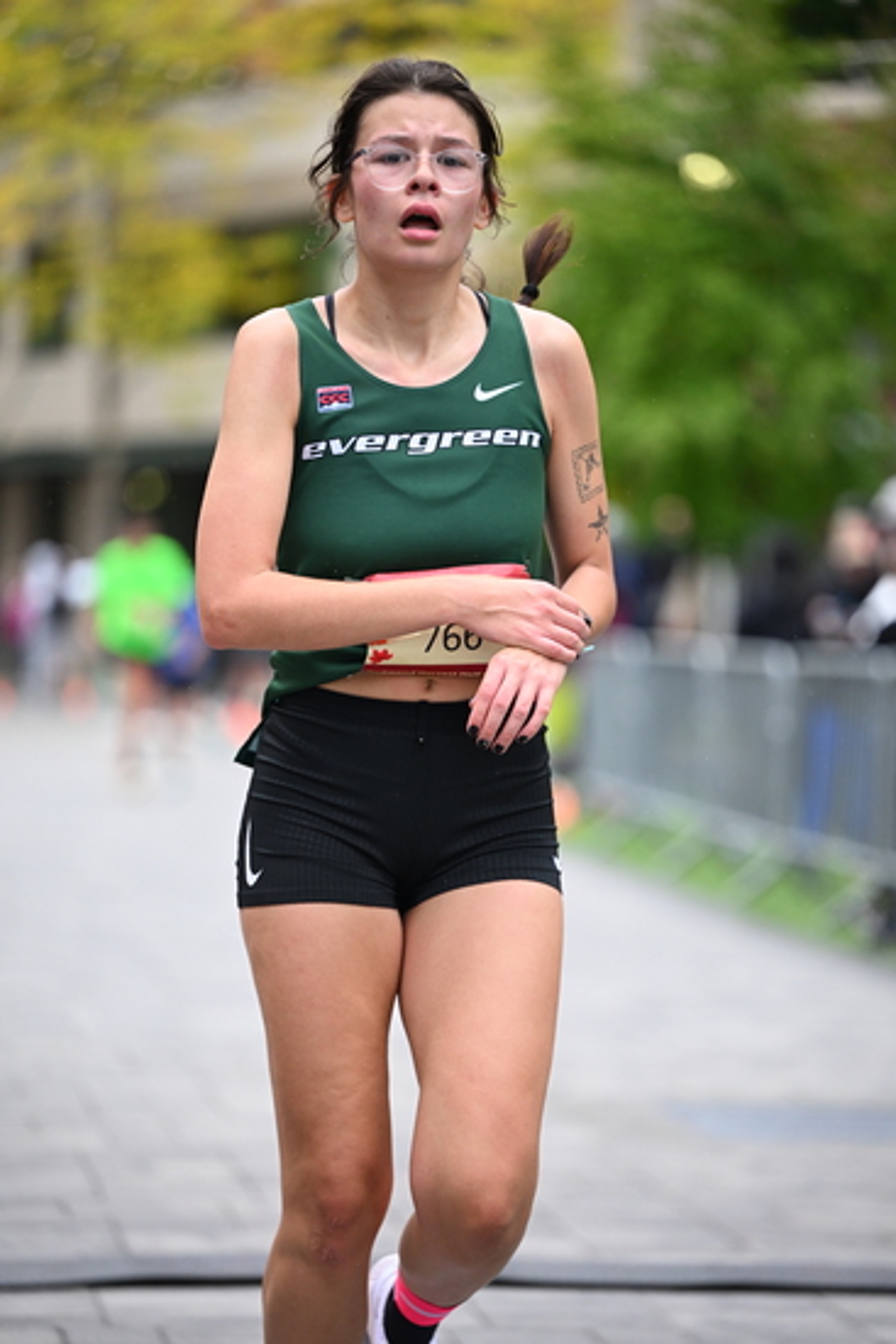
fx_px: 5596
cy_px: 672
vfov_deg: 13.7
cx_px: 448
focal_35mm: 150
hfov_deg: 9.2
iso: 1250
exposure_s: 1/2000
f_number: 2.8
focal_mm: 150
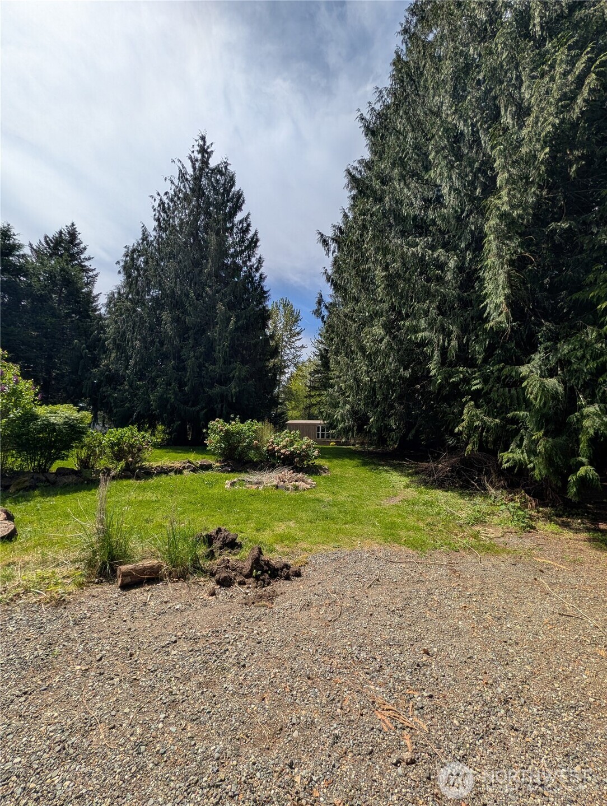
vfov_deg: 110.4
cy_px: 403
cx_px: 304
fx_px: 280
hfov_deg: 94.7
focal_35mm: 12
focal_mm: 2.02
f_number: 1.7
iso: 50
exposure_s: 1/5319
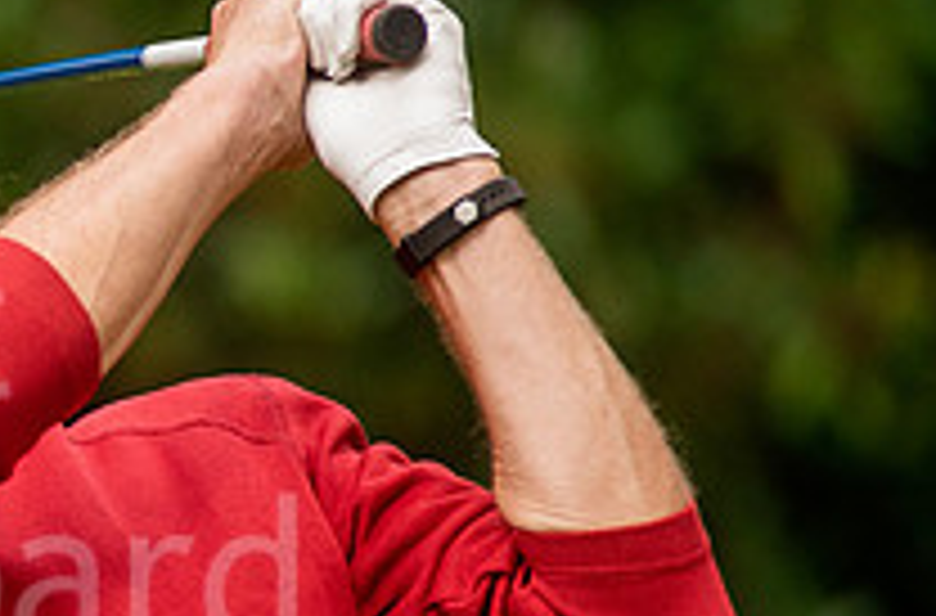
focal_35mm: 1019
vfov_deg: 1.3
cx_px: -544
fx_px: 26394
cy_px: 414
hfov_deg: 2.0
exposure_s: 1/3200
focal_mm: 300
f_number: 4
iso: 400
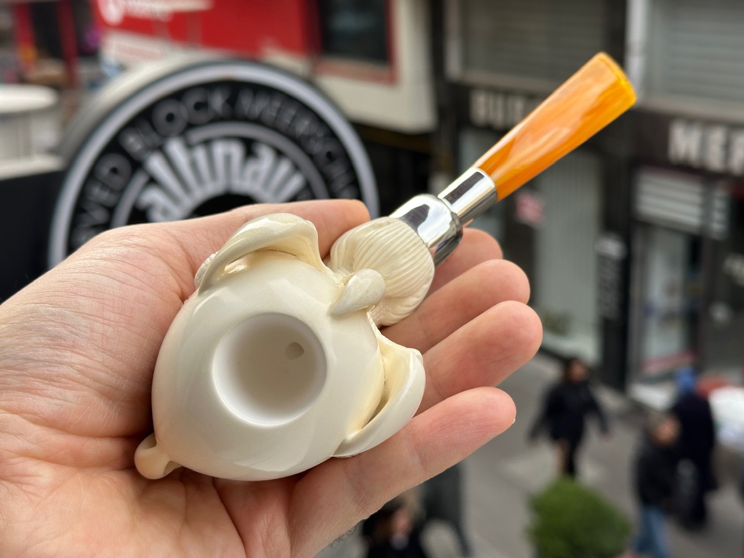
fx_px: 1032
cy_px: 279
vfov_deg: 30.3
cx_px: 372
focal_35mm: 48
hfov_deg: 39.7
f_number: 1.78
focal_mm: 6.86
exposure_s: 1/816
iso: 64
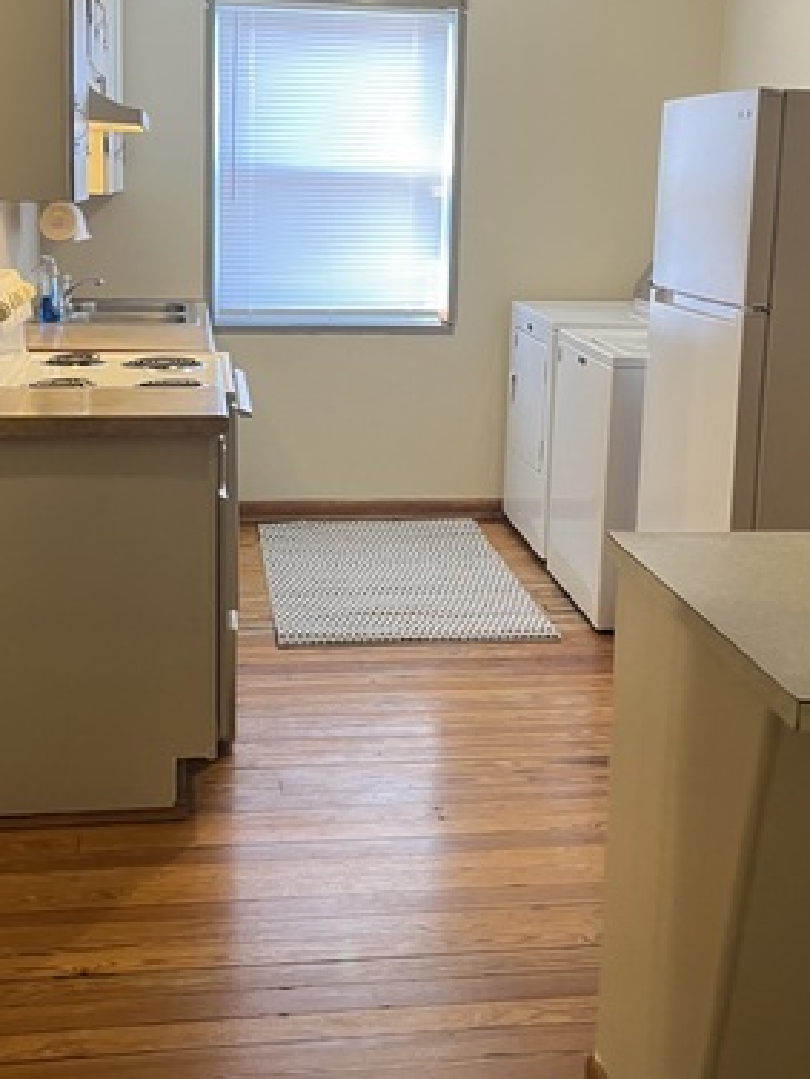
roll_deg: -3.4
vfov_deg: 41.0
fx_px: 1434
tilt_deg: -11.1
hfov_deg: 31.5
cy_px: 411
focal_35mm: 46
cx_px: 395
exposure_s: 1/60
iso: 125
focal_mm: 5.1
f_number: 1.6
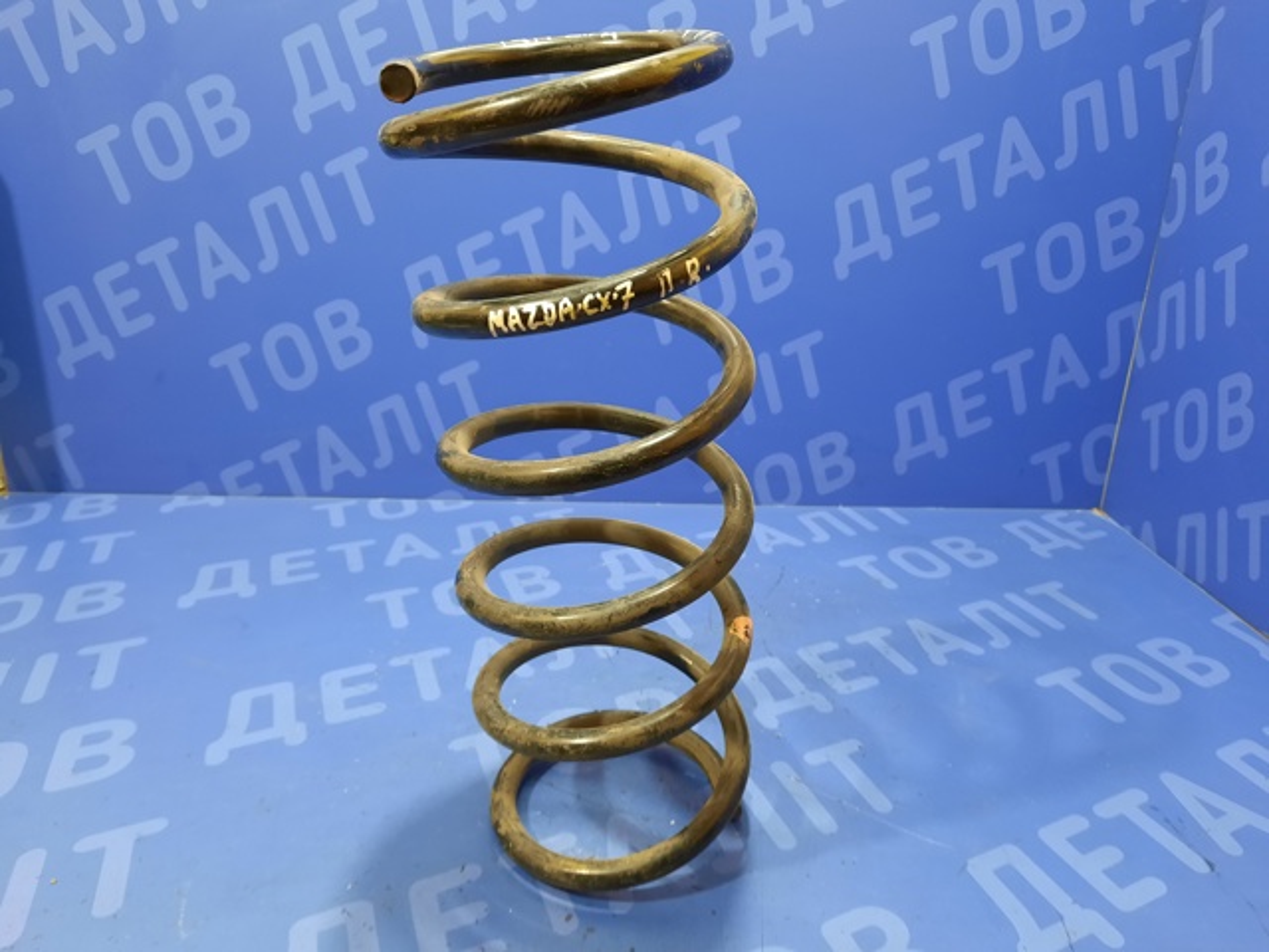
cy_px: 476
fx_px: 916
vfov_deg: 54.9
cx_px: 634
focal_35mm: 25
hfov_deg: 69.4
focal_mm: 4.6
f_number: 2
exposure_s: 1/25
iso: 400
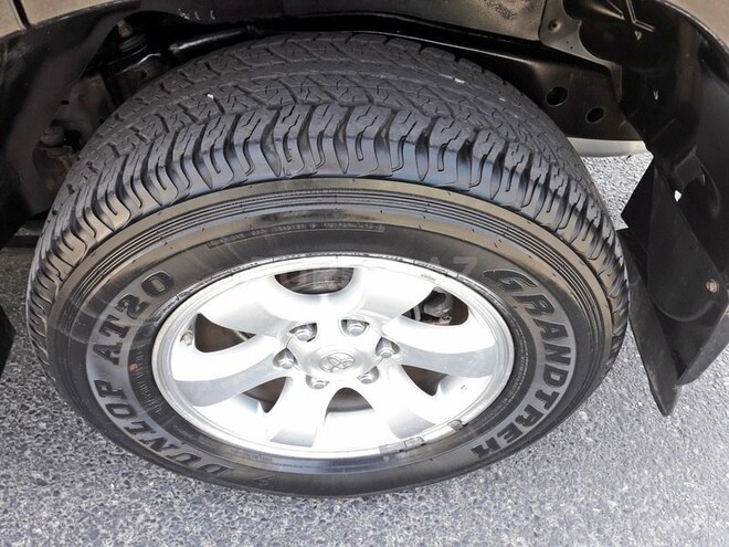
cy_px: 274
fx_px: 590
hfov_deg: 63.4
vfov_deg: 49.7
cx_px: 364
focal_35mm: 28
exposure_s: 1/100
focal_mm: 3.7
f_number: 1.9
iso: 80
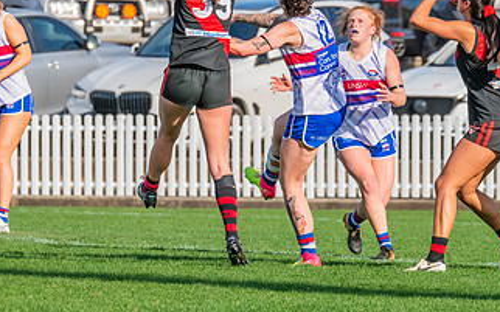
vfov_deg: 1.8
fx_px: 9740
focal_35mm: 715
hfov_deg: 2.9
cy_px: 1
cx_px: 289
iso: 800
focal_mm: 330
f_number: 11
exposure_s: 1/1250
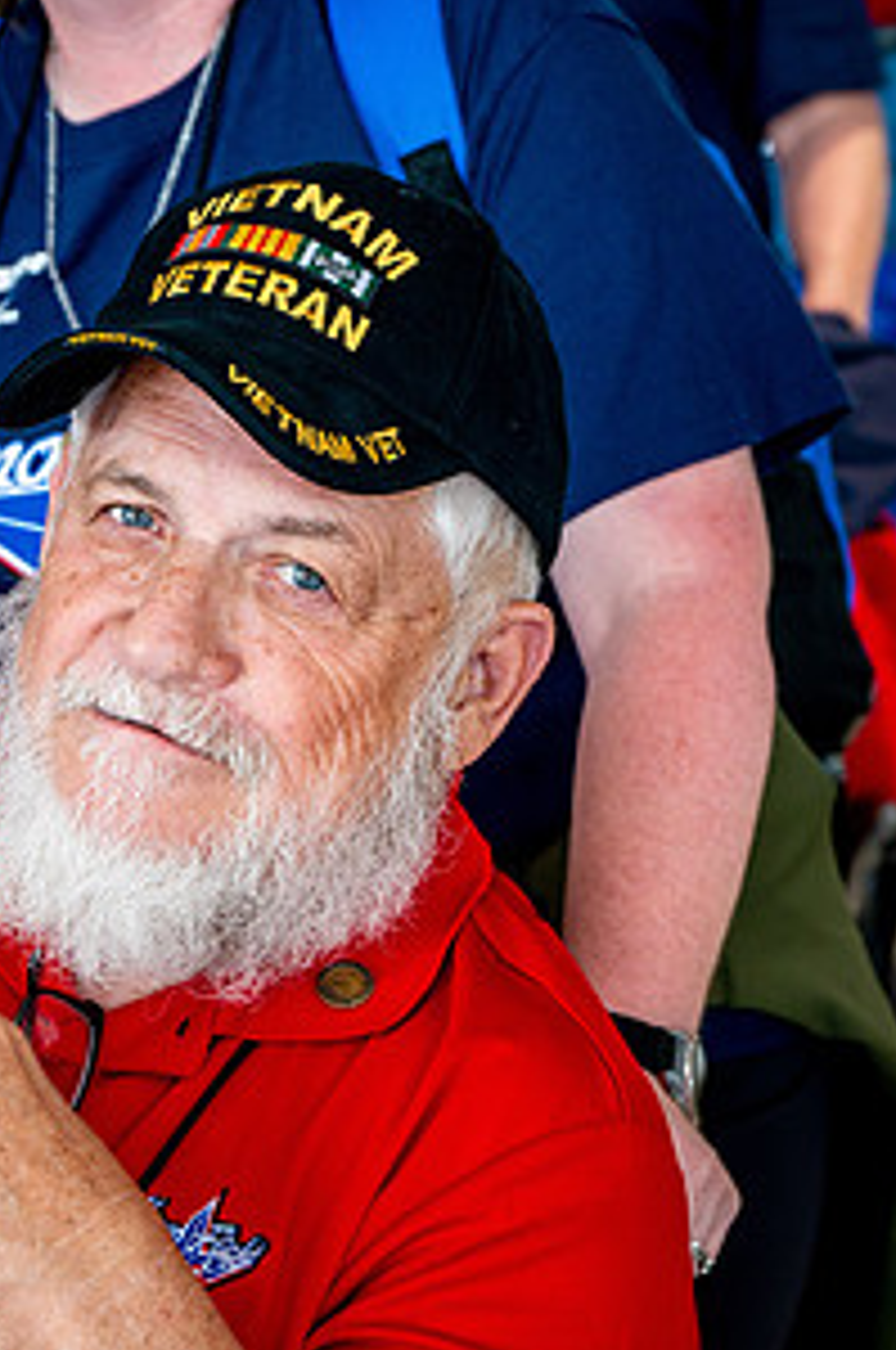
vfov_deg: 18.0
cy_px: 706
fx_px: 4270
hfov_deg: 12.0
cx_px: 358
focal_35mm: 114
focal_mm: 76
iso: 2200
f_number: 6
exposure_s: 1/80
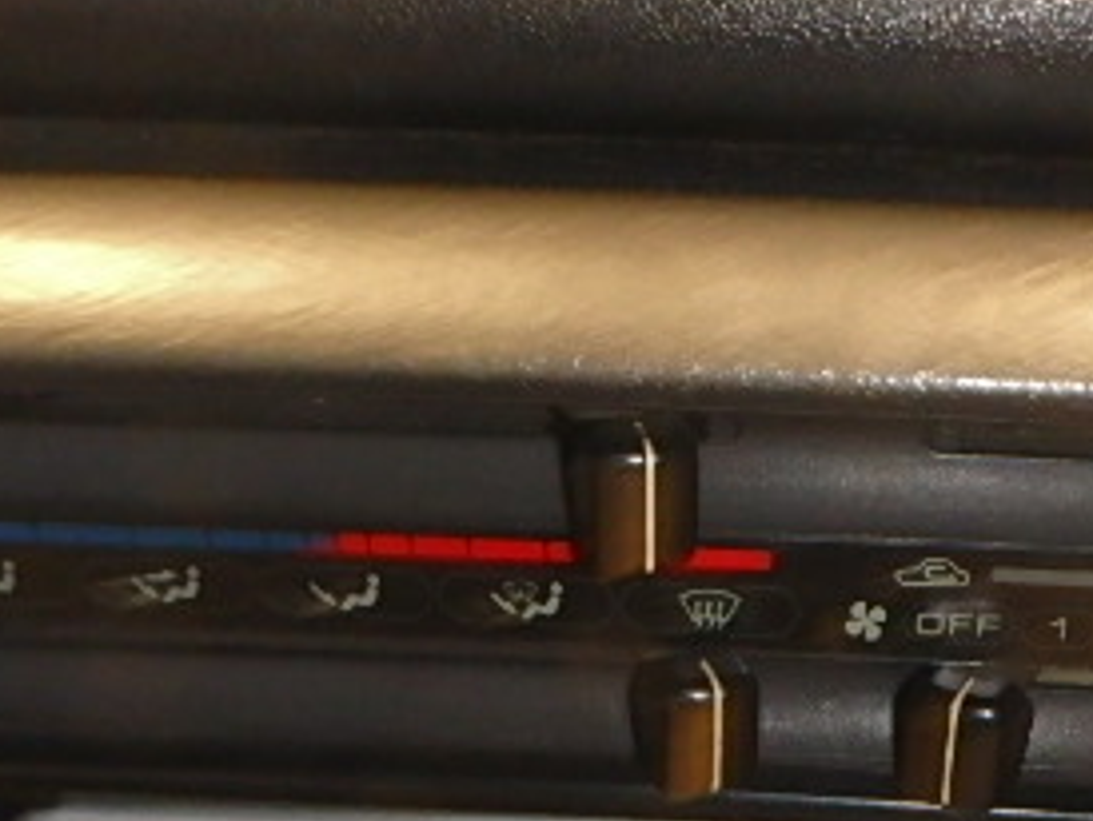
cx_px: 738
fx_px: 1549
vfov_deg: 26.9
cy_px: 937
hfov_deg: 38.4
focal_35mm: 49
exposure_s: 1/8
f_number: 6
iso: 1000
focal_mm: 3.7
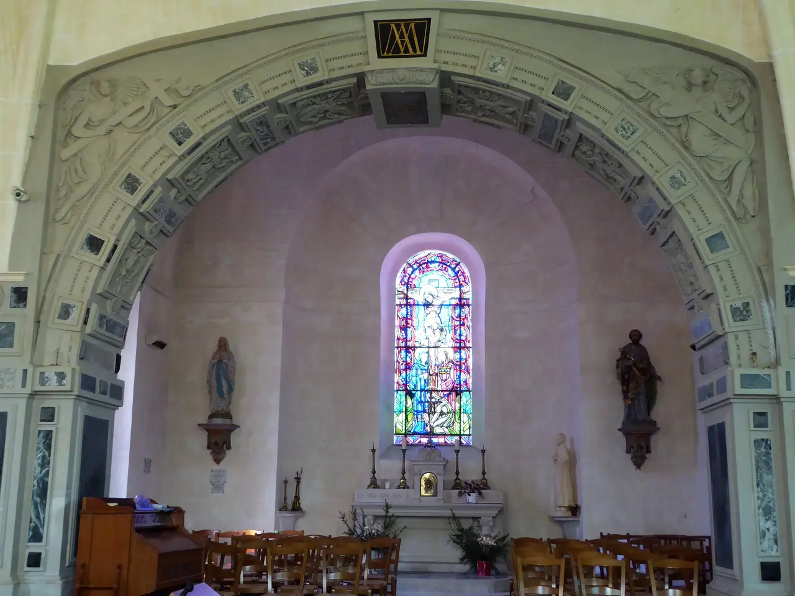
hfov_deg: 44.8
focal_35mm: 42
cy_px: 298
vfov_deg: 34.3
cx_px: 398
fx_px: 965
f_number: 3.8
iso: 400
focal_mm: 7.2
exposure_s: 1/15
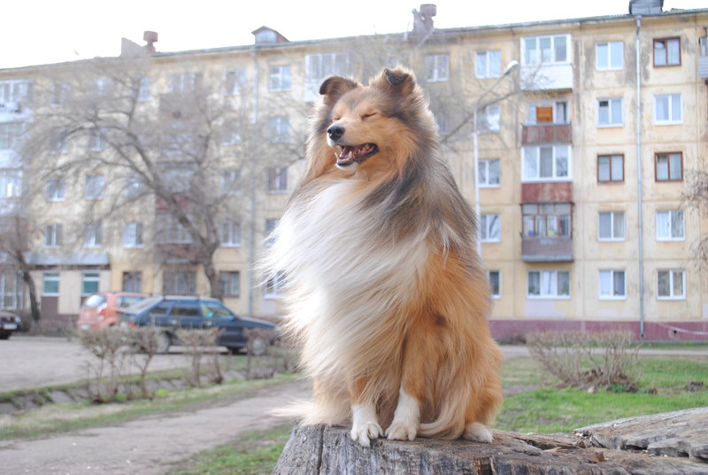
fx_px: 887
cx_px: 354
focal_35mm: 45
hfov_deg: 43.5
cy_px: 238
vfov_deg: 30.0
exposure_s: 1/40
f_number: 5
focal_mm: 30
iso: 200
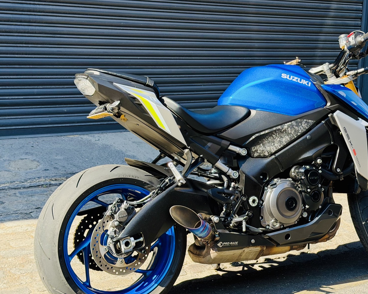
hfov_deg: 31.3
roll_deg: -1.2
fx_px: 653
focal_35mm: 60
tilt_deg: -11.4
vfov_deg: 25.3
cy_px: 174
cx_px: 229
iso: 80
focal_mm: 6.76
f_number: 1.78
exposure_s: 1/681
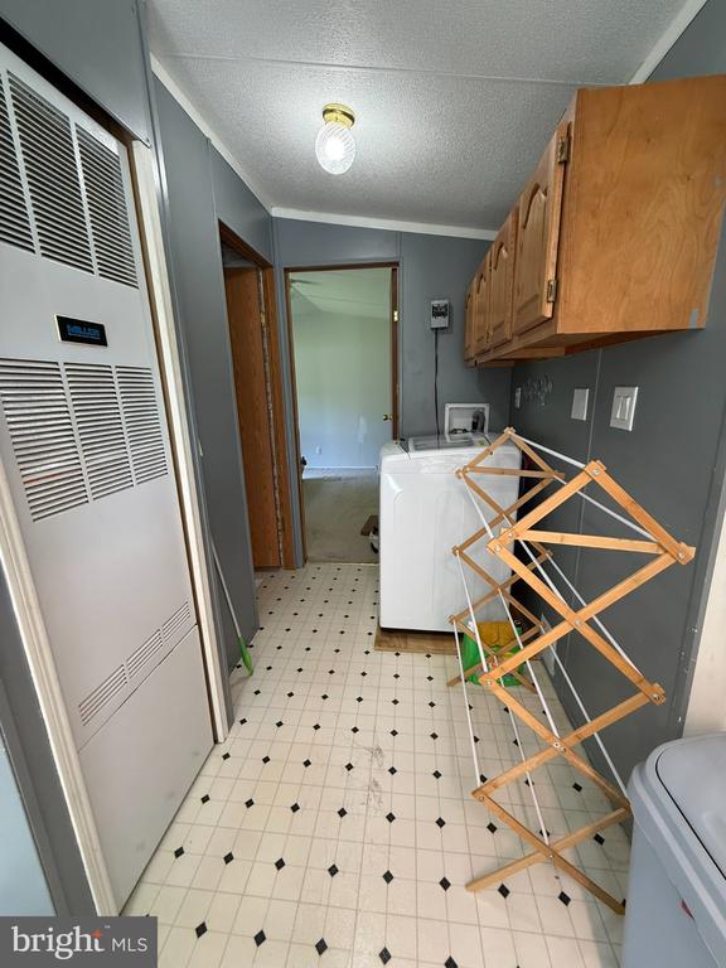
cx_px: 363
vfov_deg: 102.1
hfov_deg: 85.7
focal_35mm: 14
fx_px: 391
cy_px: 484
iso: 250
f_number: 2.2
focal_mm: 2.22
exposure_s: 1/120
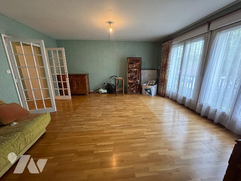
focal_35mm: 14
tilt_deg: -14.3
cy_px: 90
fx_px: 97
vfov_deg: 85.7
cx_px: 120
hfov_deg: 102.1
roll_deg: -0.3
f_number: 2.2
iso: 400
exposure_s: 1/50
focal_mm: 2.22
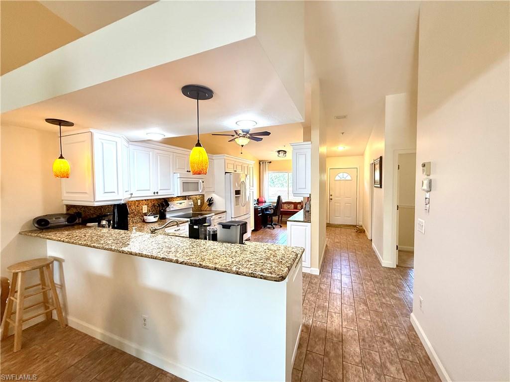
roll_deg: +0.2
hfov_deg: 102.1
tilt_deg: -1.6
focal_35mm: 14
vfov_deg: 85.7
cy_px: 191
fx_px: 206
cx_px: 255
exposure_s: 1/120
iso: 200
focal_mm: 2.22
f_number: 2.2
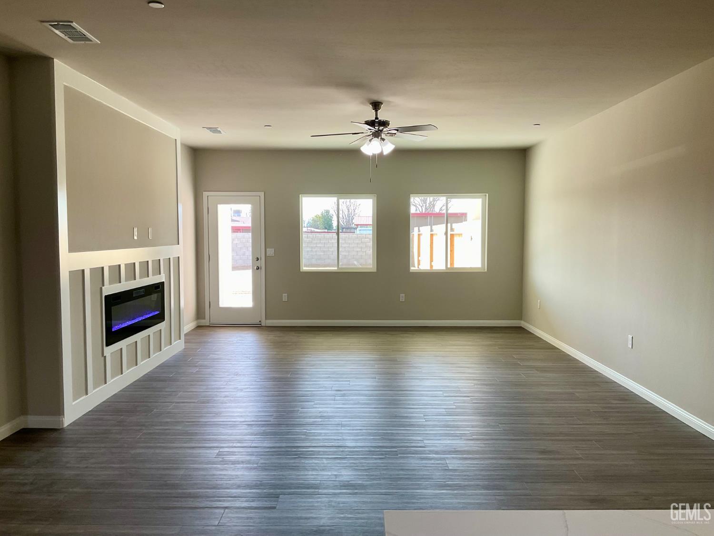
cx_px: 357
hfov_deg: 61.7
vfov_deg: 48.2
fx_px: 598
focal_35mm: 29
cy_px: 268
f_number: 1.8
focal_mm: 3
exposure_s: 1/120
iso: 40
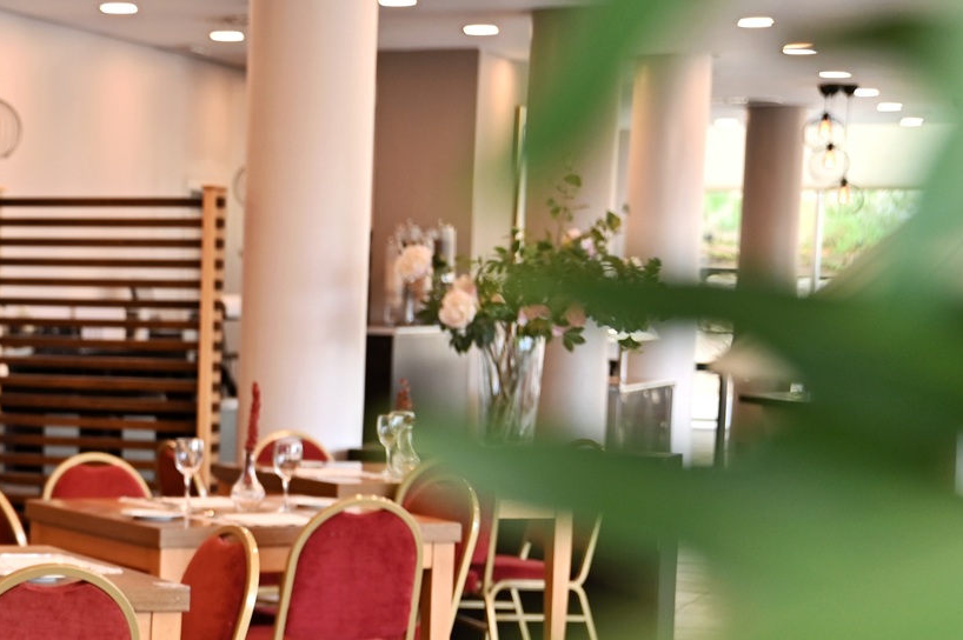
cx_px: -135
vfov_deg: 12.6
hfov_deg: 18.1
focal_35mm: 108
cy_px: 525
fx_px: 2887
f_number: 2.8
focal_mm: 46
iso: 500
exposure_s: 1/250
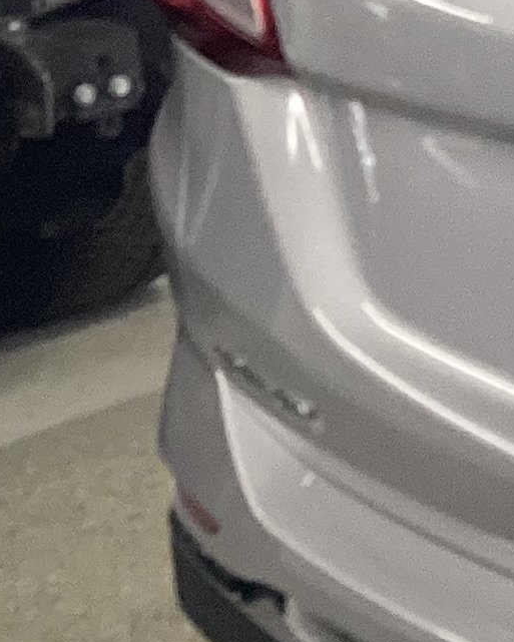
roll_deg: +2.1
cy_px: 158
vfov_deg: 12.5
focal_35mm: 154
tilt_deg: -19.5
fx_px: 2928
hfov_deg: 8.5
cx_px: 1498
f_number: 2.4
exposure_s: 1/60
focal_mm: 3.3
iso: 125
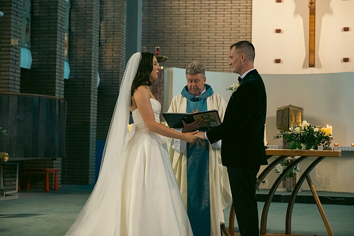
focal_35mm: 70
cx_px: 177
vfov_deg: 19.5
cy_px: 118
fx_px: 688
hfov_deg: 28.8
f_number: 3.5
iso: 1000
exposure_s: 1/160
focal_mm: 70
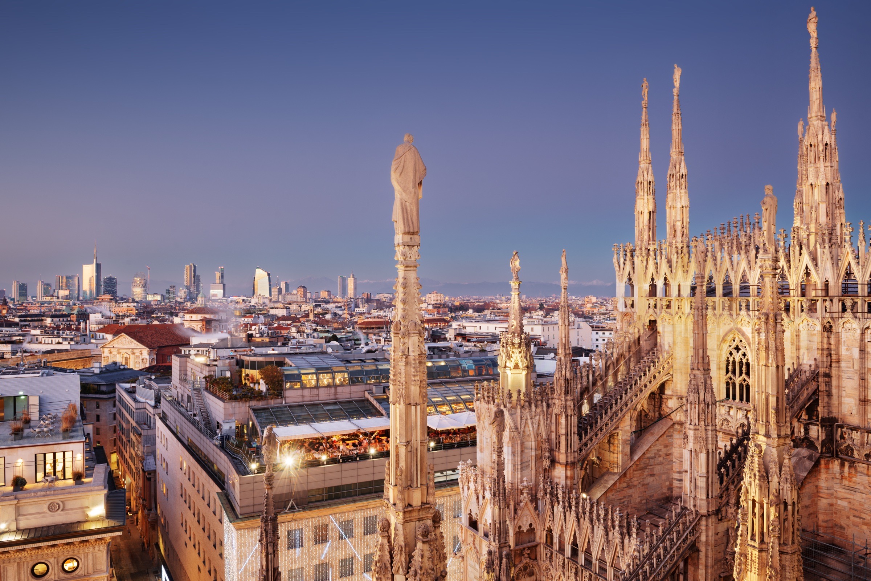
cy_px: 290
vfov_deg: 53.1
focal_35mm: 24
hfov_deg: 73.7
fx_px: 581
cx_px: 436
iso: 64
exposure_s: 8
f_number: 11
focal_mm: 24
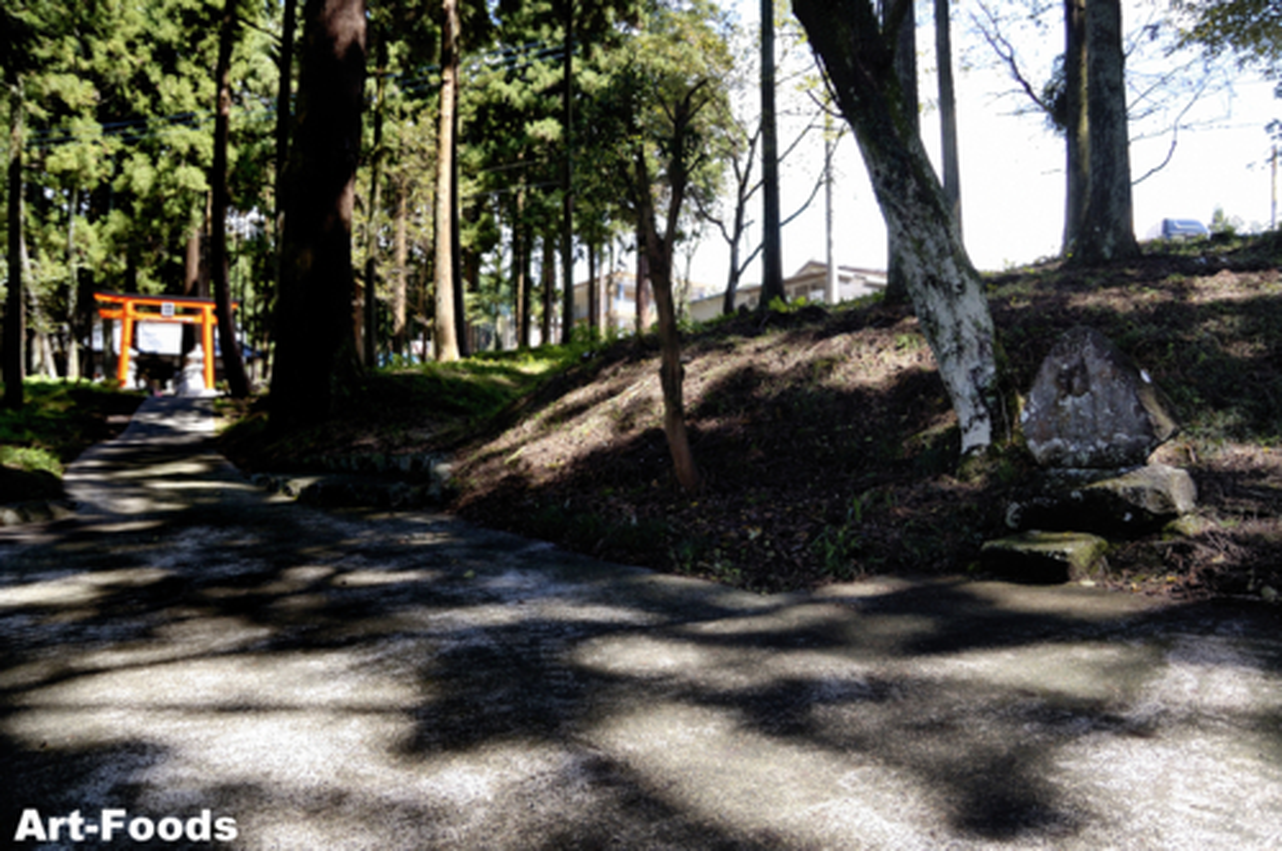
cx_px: 641
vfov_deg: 28.0
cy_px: 426
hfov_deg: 41.2
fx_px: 1707
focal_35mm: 48
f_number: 4
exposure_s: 1/320
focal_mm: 32
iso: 200
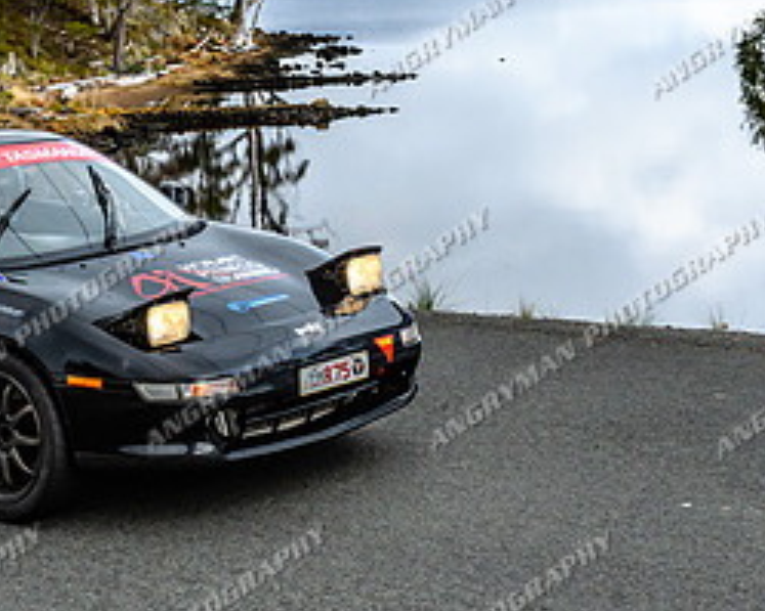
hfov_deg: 20.1
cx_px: 233
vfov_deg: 16.1
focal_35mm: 95
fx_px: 2150
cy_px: 180
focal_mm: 29
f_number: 5
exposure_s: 1/2500
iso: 640
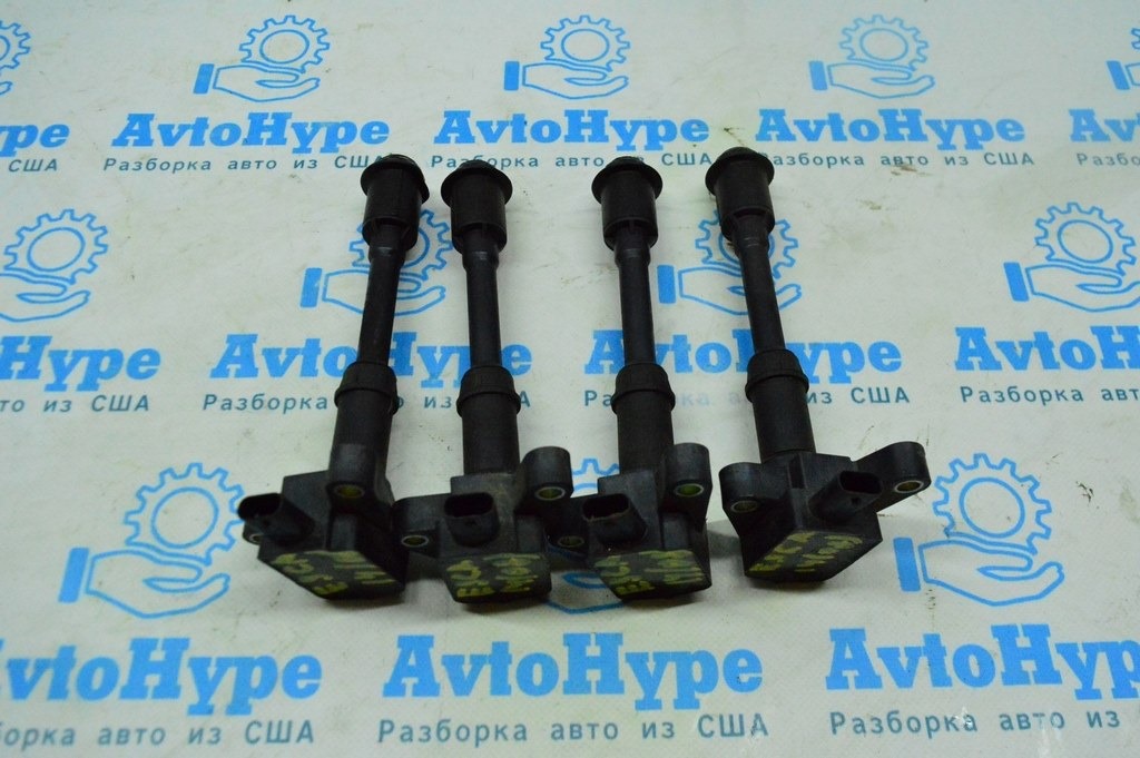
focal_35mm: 32
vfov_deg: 41.6
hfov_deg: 59.5
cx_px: 570
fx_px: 997
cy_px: 379
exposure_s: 1/640
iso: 6400
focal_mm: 21
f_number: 6.3
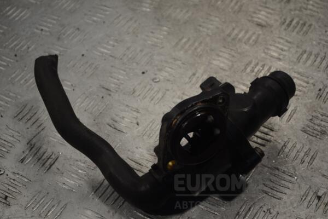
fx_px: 752
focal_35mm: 82
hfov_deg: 24.6
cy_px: 110
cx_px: 164
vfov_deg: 16.6
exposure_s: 1/50
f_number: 5.6
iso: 100
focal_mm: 55
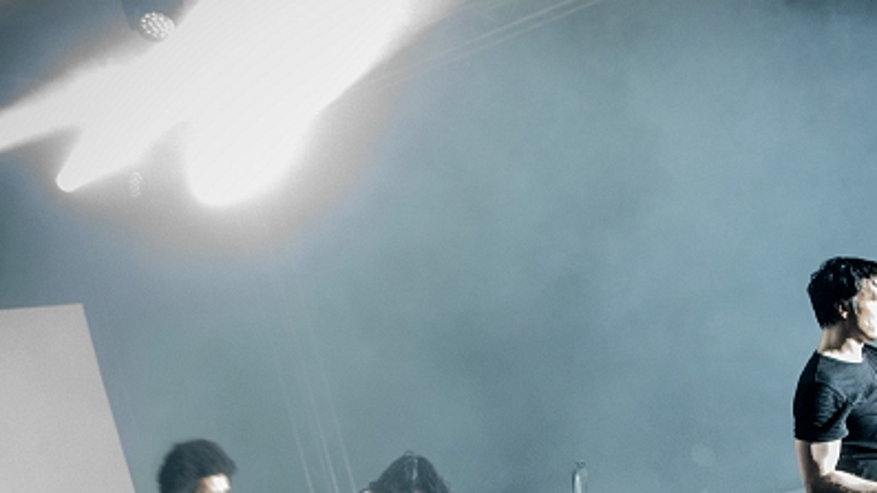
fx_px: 1372
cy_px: 463
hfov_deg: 35.3
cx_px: 535
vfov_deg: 19.9
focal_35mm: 59
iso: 4000
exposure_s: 1/10
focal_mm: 31
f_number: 2.8
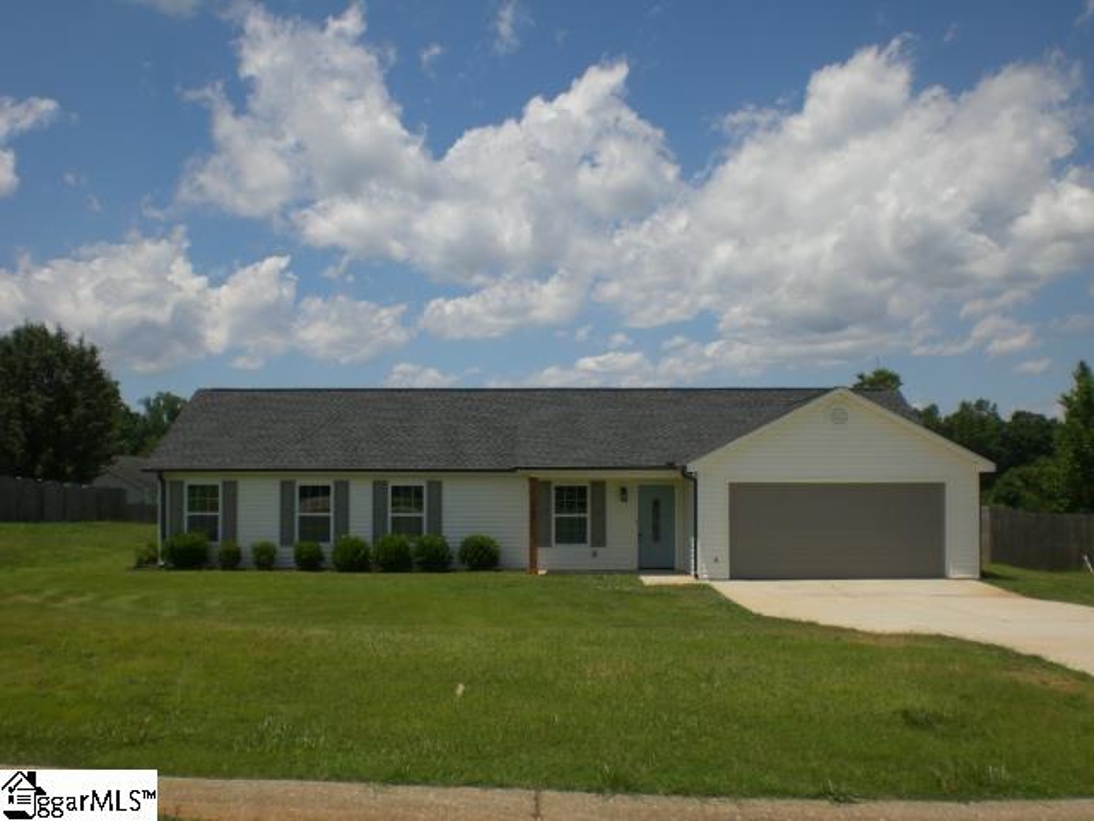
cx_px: 547
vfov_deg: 37.7
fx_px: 1201
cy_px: 410
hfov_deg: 49.0
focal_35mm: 38
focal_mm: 6.3
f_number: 4.4
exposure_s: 1/1000
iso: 50
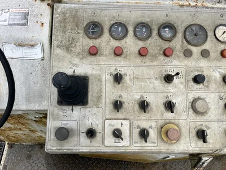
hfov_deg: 67.3
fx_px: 170
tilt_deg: -60.7
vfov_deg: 53.1
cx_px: 113
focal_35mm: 26
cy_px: 85
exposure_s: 1/2463
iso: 50
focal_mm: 5.1
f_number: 1.6
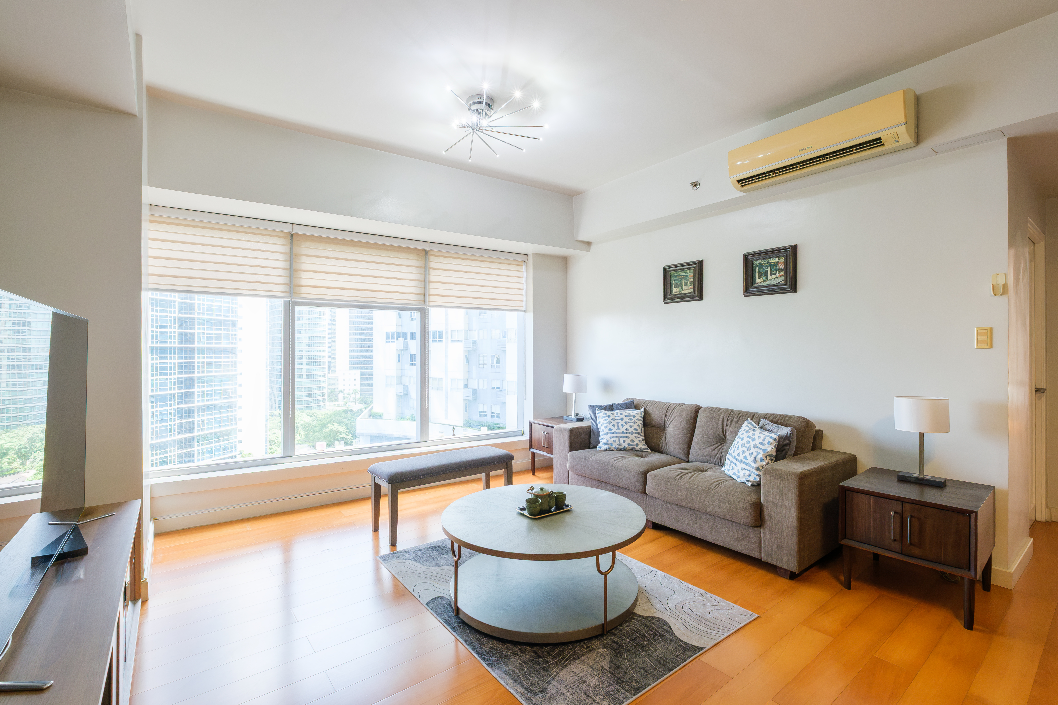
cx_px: 529
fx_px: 441
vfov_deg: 77.3
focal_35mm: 15
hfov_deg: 100.4
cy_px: 352
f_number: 8
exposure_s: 1/13
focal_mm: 10
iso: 800
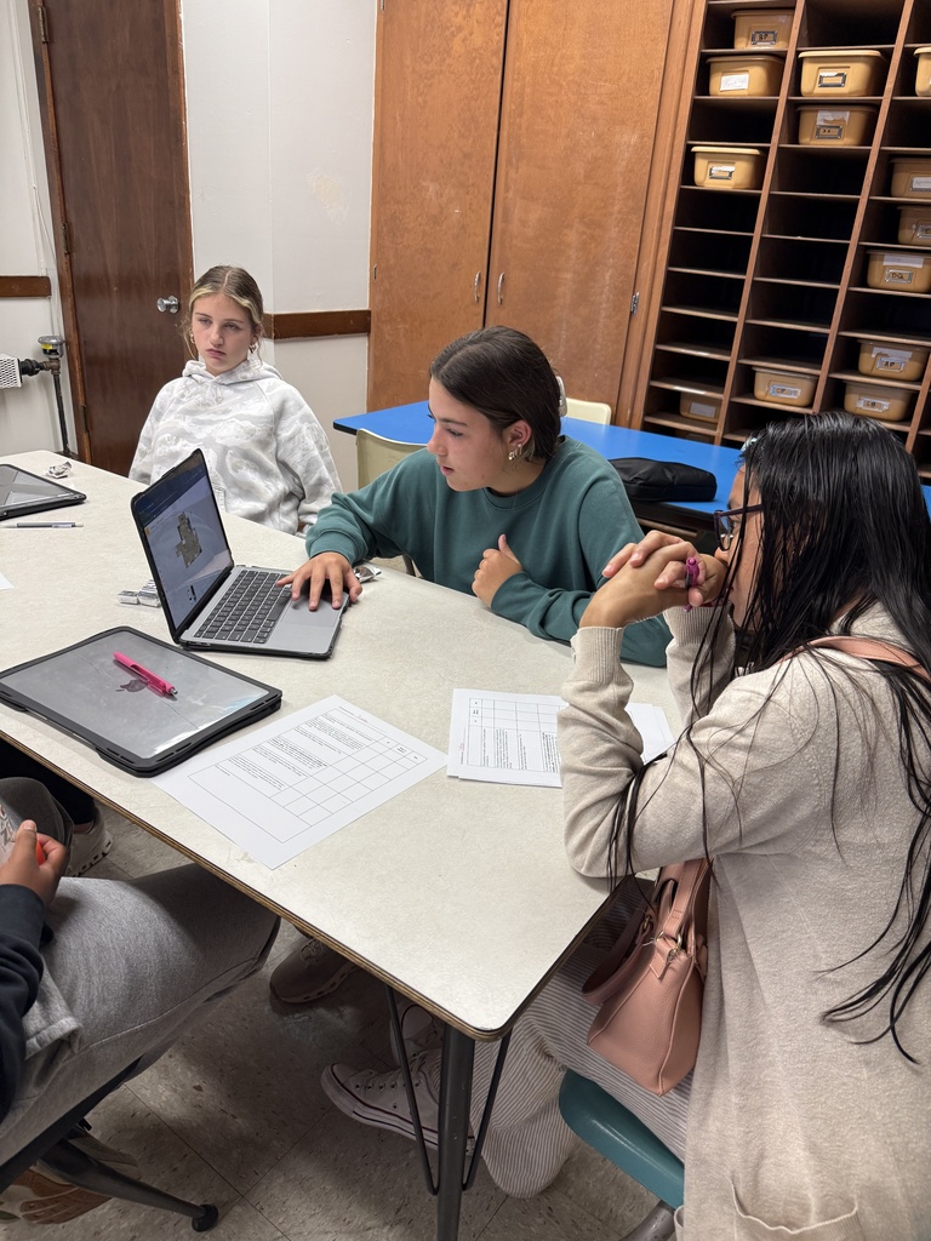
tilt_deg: -25.1
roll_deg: -4.2
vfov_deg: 71.6
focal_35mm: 24
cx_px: 466
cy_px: 620
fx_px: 861
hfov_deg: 56.8
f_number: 1.78
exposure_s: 1/120
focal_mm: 6.76
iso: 160
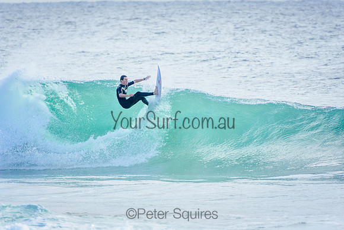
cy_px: 115
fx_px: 5734
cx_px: 172
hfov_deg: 3.4
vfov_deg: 2.3
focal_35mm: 600
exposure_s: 1/2000
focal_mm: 400
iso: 560
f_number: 5.6
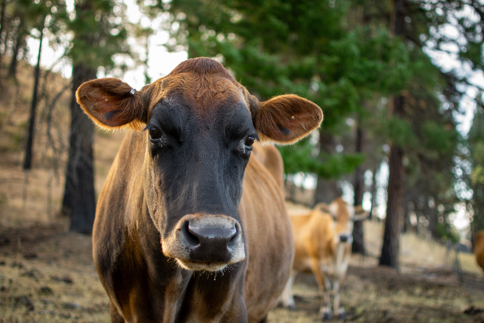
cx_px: 242
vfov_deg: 25.8
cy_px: 162
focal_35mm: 52
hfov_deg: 37.9
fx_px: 706
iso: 250
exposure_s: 1/400
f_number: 1.8
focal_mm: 35
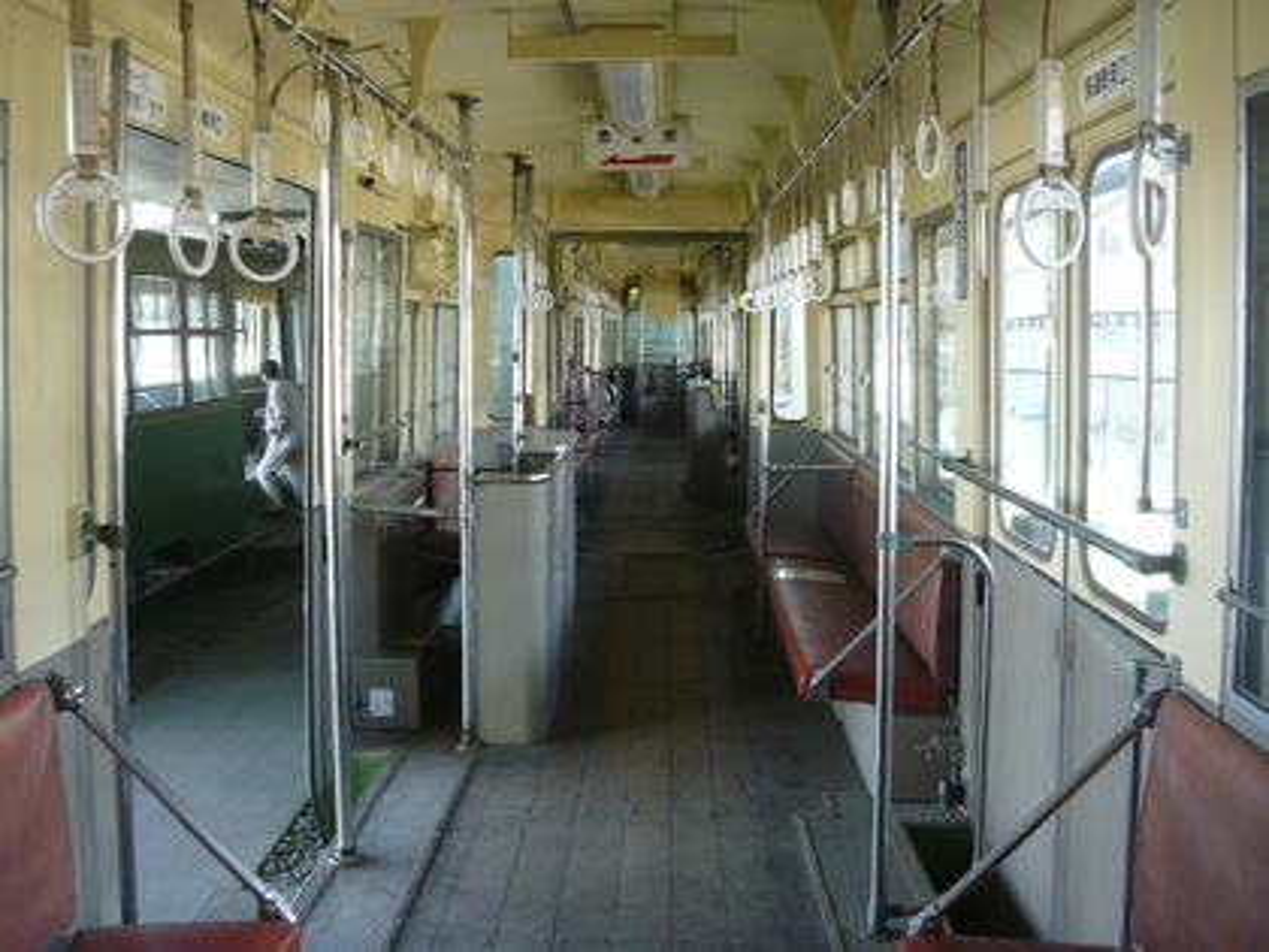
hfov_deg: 55.4
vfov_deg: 42.9
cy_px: 476
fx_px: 1210
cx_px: 634
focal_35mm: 33
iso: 125
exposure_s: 1/30
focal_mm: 5.5
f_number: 2.8
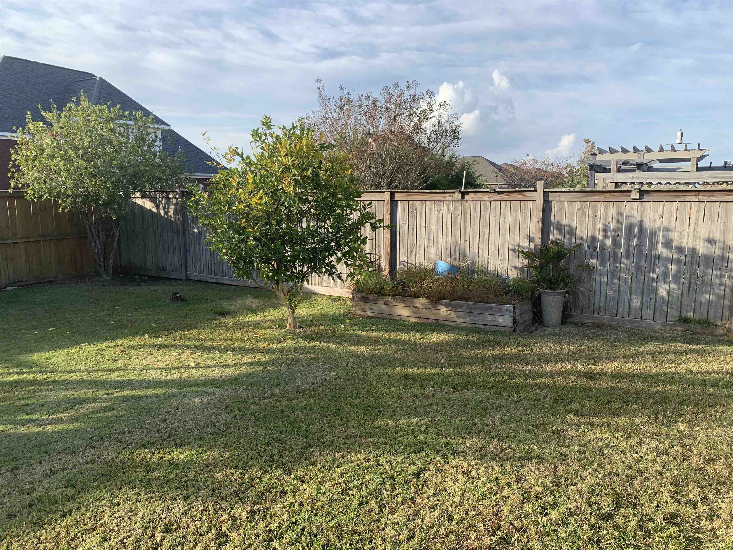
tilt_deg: -8.8
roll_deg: +2.1
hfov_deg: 67.3
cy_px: 275
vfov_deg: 53.1
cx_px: 366
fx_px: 551
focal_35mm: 26
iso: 25
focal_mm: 4.25
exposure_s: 1/903
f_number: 1.8
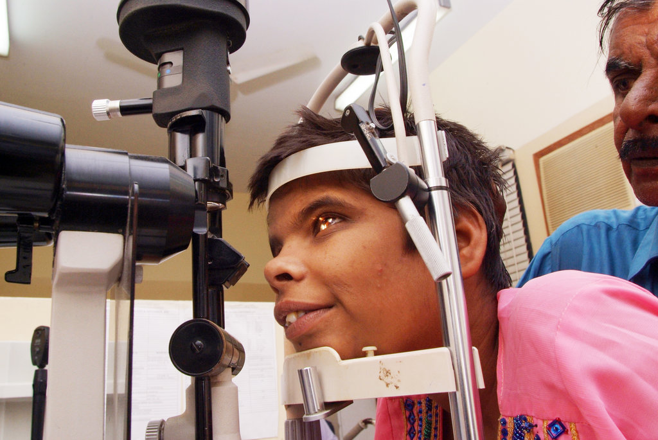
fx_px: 549
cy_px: 220
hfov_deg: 61.9
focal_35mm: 30
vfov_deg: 43.7
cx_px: 329
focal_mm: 20
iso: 400
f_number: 9.5
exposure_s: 1/30
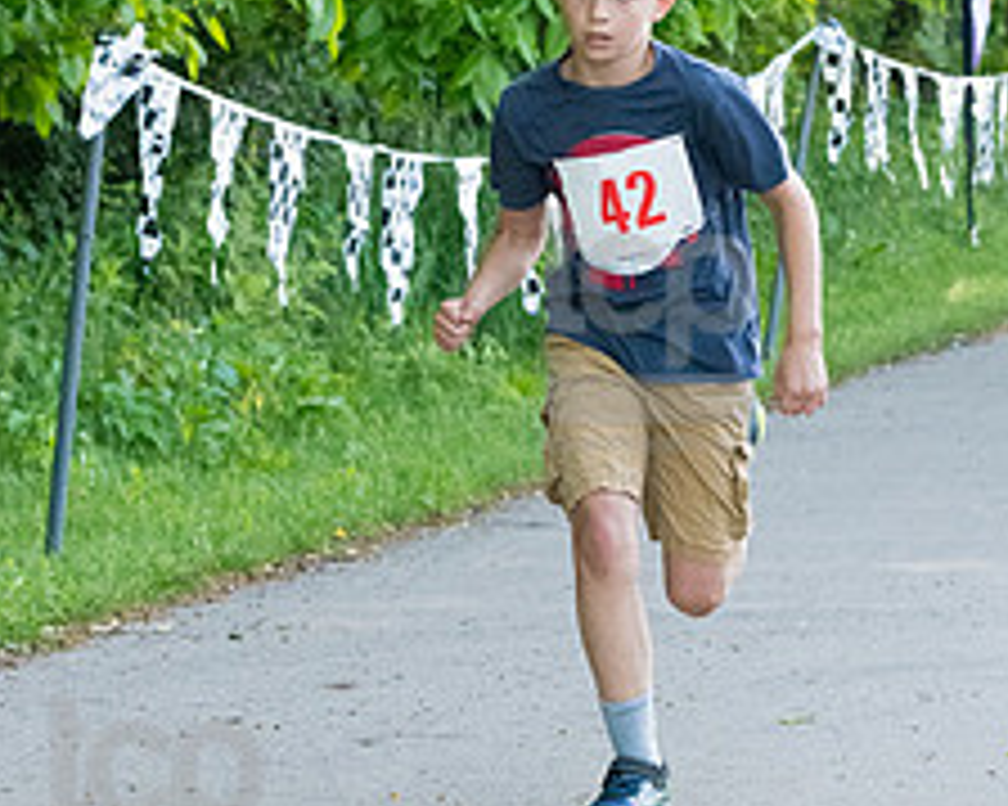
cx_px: 650
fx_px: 6918
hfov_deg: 8.3
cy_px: 329
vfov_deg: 6.7
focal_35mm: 232
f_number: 5.6
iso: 4000
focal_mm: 82
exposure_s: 1/1600
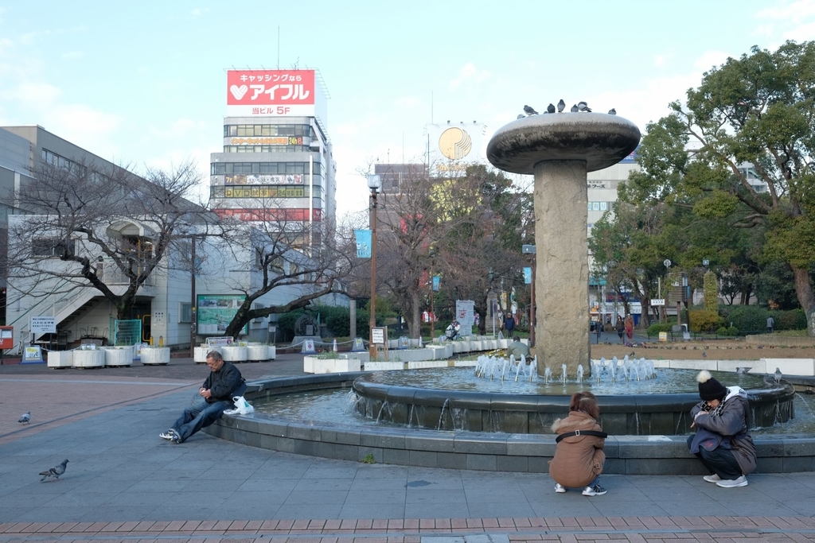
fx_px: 792
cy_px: 272
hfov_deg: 54.4
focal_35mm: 35
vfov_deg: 37.9
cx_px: 408
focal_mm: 23
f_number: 5.6
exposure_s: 1/125
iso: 200
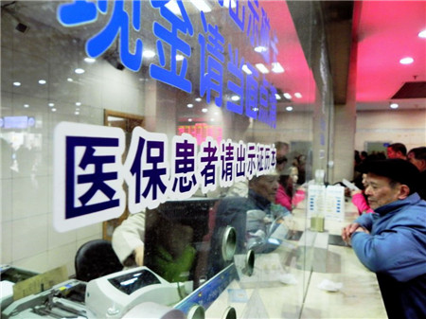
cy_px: 160
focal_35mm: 26
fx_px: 320
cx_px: 213
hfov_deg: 67.3
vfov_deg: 53.0
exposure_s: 1/16
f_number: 2.8
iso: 400
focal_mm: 4.6
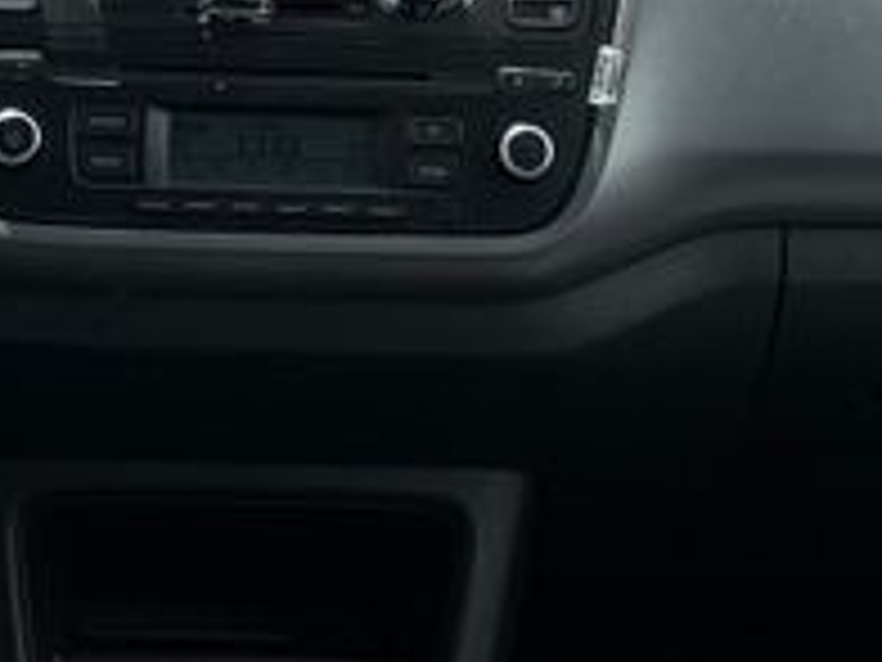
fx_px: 3465
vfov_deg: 10.8
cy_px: -50
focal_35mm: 136
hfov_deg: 14.5
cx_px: 414
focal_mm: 5.96
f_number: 1.6
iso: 50
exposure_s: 1/1081
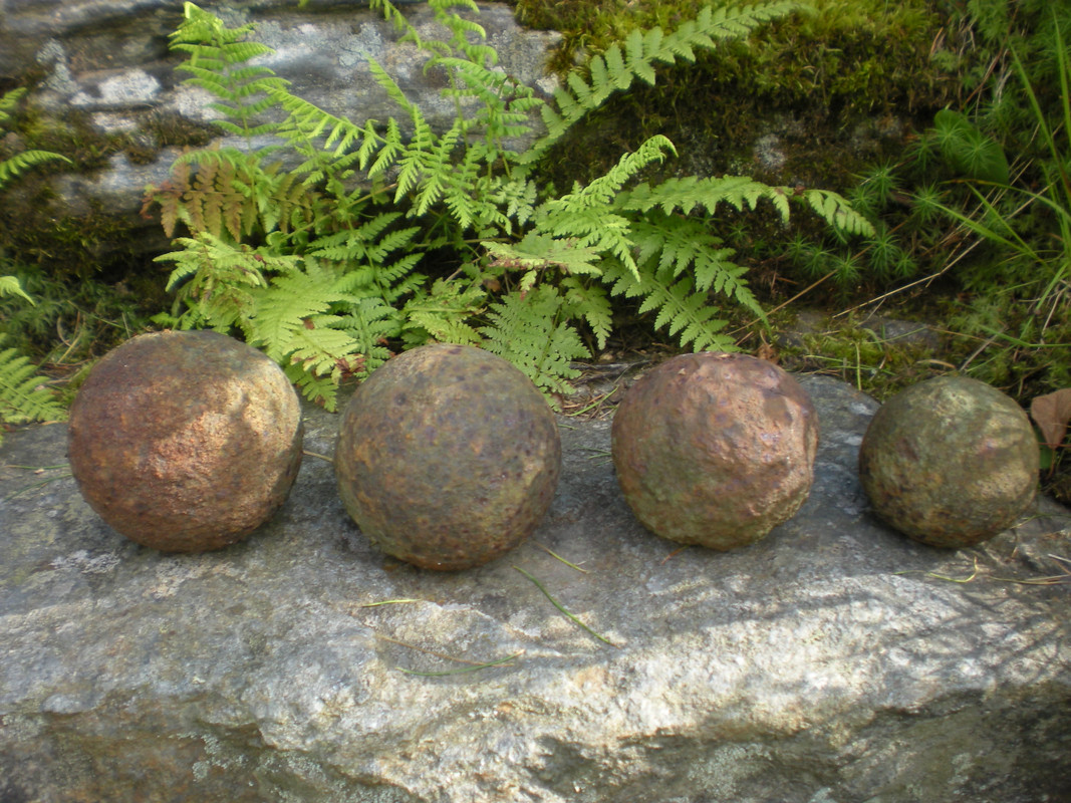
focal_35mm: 38
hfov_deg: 49.0
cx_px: 536
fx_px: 1176
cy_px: 402
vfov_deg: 37.7
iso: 64
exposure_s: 1/119
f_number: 3.1
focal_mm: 6.3
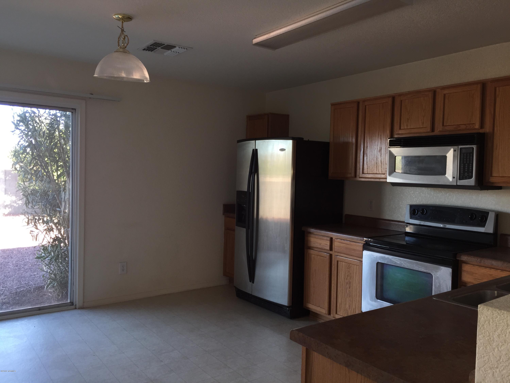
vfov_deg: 48.2
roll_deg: -1.9
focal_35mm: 29
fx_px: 427
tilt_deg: -3.0
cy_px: 192
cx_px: 255
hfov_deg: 61.7
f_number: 2.2
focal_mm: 4.15
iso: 32
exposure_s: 1/30
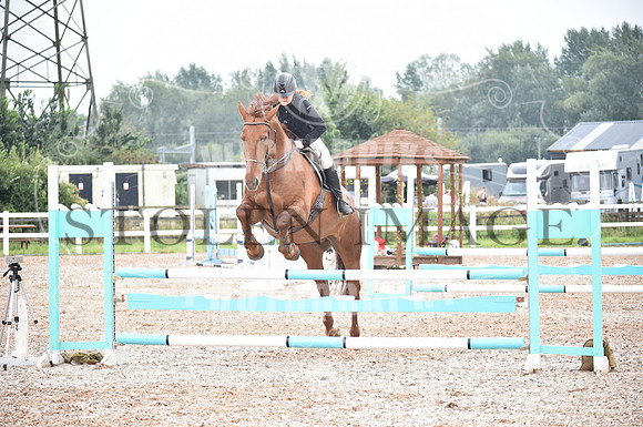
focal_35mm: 135
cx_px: 322
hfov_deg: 15.2
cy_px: 214
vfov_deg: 10.1
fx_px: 2408
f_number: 5
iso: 1000
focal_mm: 135
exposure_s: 1/1000
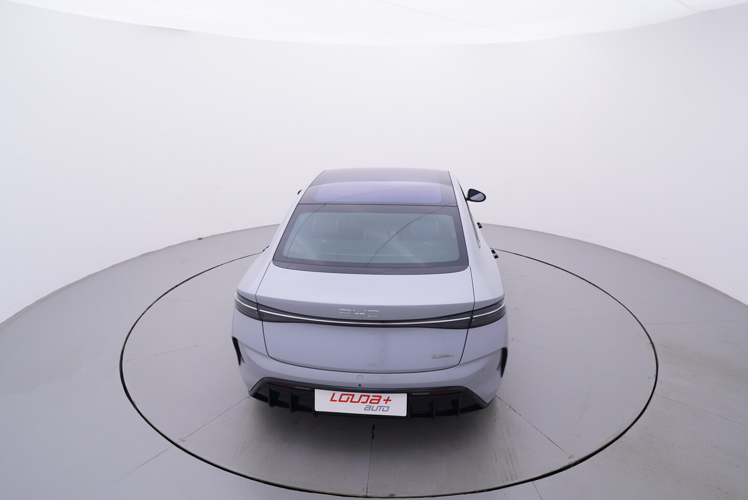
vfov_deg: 56.2
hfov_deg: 77.3
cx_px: 374
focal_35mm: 22
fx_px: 468
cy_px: 250
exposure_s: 1/80
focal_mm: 15
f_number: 5
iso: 200
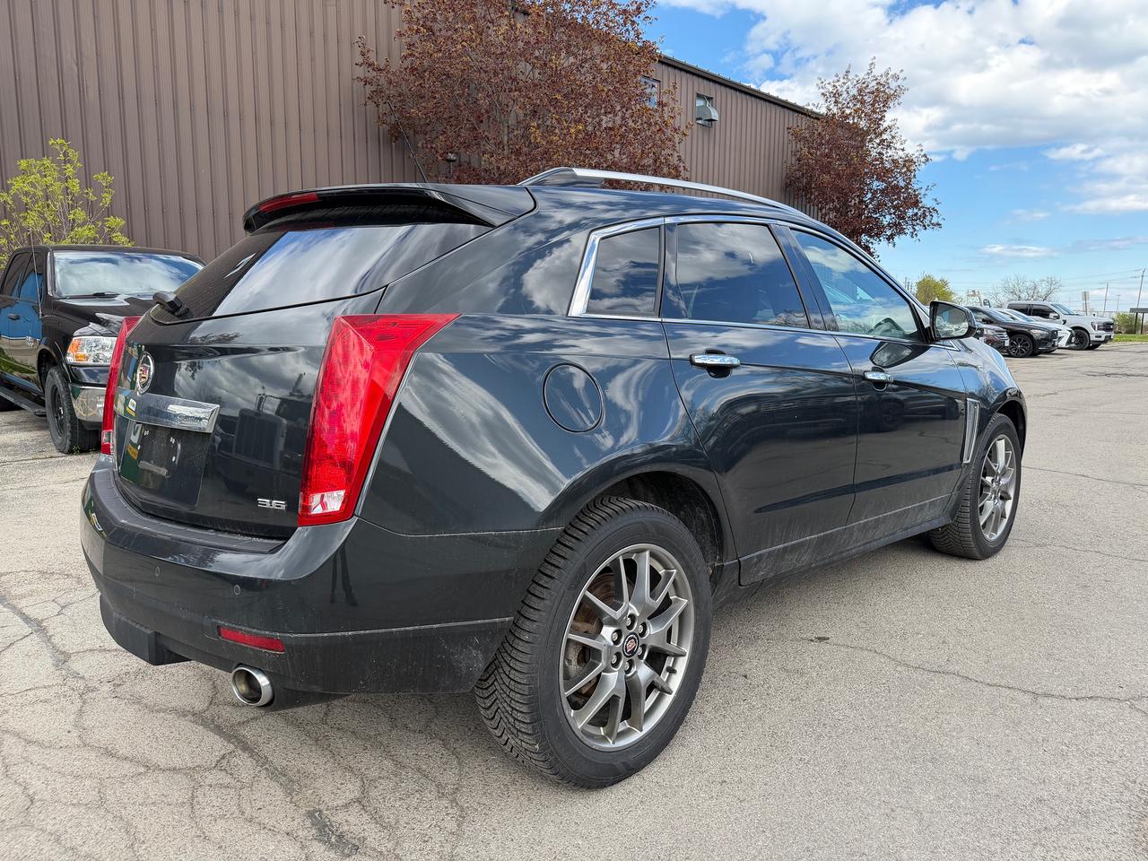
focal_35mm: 24
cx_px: 574
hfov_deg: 71.6
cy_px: 430
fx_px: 796
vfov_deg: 56.8
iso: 100
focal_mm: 6.76
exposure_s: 1/1522
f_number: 1.78
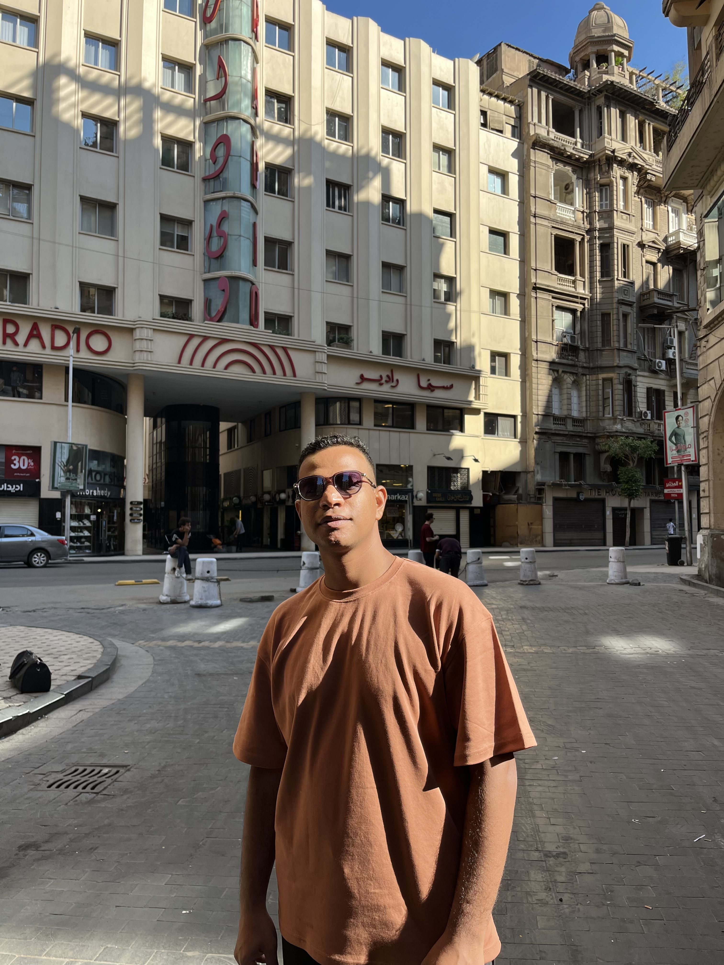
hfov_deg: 53.1
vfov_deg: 67.3
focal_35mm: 26
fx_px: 725
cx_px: 362
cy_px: 482
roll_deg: +0.7
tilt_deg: +2.1
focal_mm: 5.1
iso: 50
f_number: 1.6
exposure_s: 1/1129
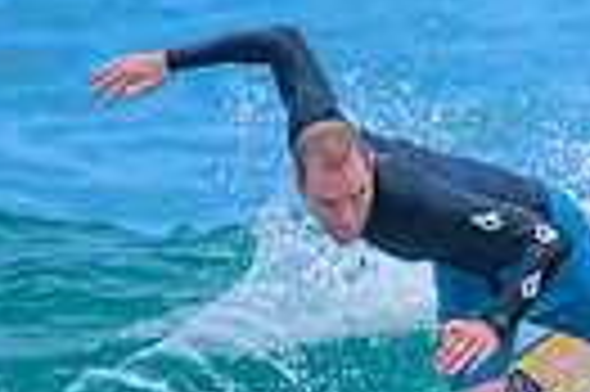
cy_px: 338
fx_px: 79747
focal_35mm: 4872
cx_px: 743
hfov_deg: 0.4
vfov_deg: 0.3
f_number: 6.3
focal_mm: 800
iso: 720
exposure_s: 1/3200
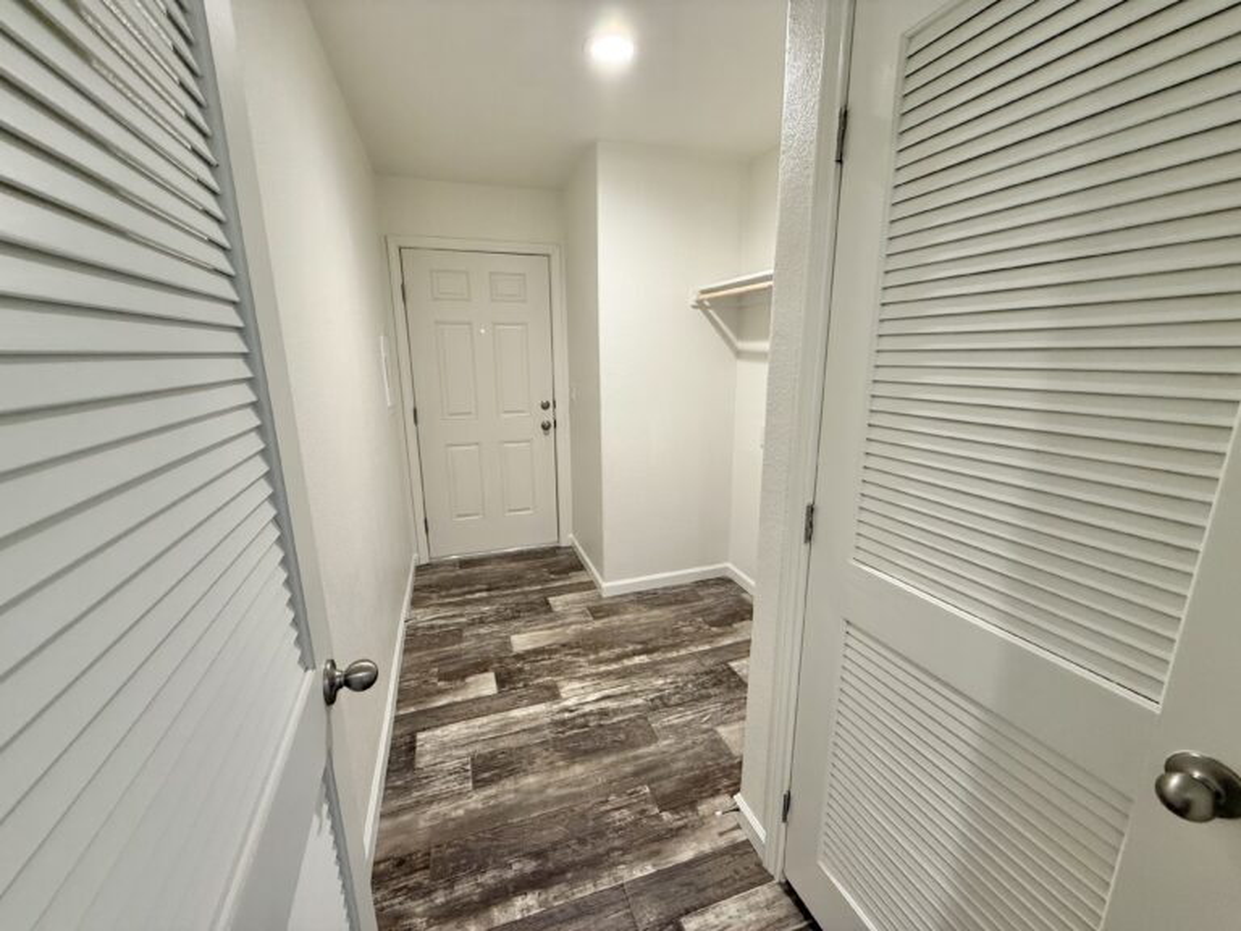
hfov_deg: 102.1
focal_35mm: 14
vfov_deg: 85.7
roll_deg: -0.4
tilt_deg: -12.4
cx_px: 620
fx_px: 502
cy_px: 466
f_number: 2.2
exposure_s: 1/60
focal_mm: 2.22
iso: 200
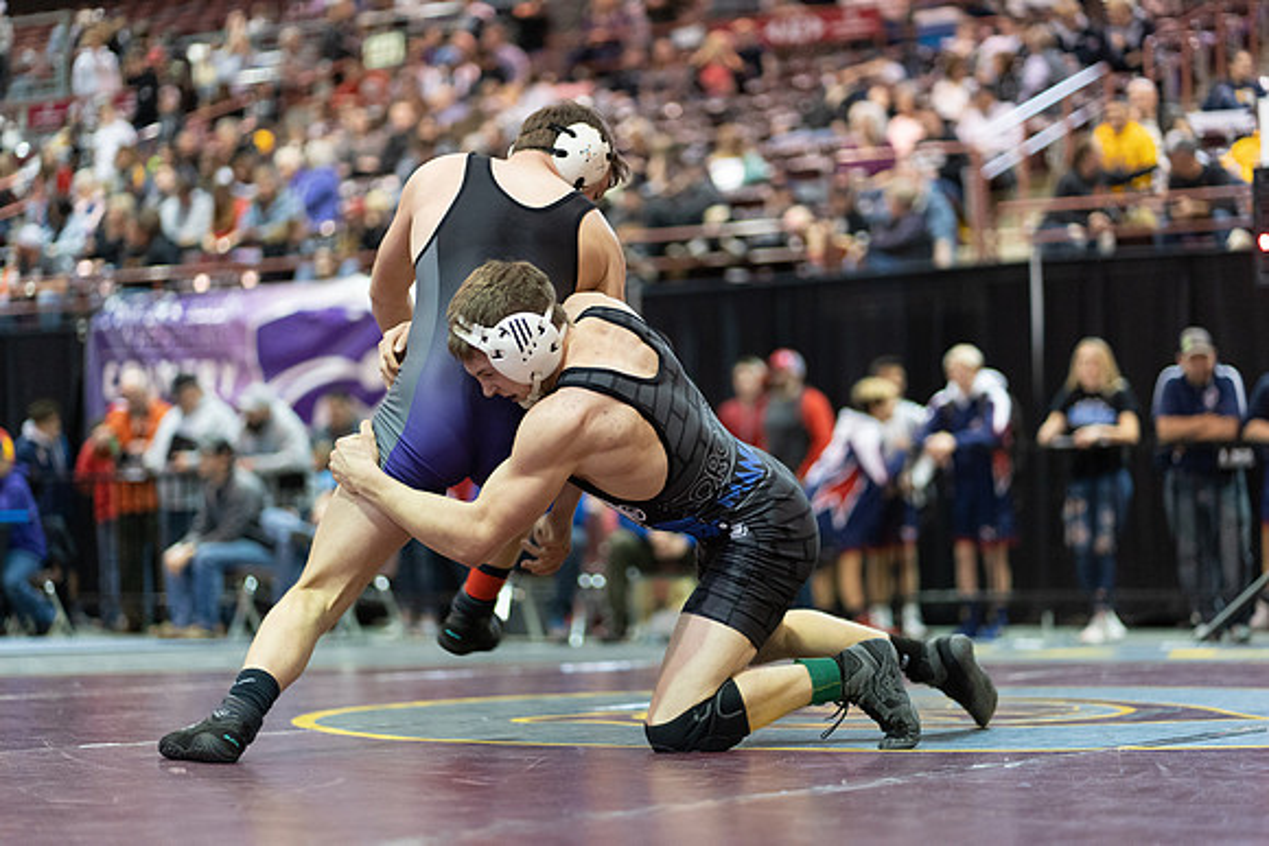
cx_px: 634
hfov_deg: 23.9
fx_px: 2997
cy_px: 423
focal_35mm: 85
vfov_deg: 16.1
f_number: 1.8
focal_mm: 85
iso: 3200
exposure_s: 1/500
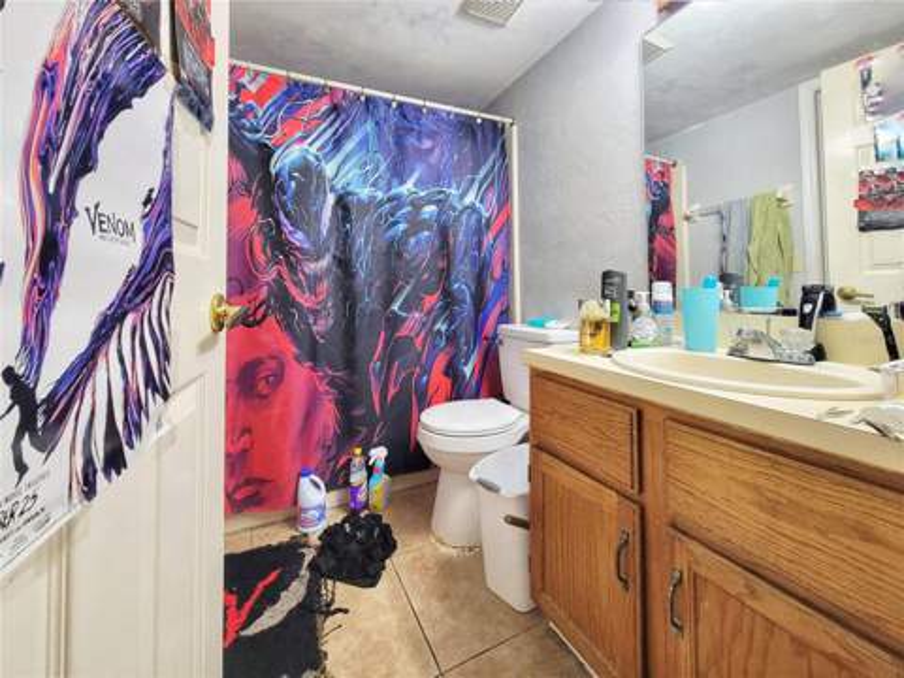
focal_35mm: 13
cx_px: 452
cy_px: 339
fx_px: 339
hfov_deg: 106.2
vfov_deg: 89.9
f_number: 2.2
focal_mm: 2.2
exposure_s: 1/60
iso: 200
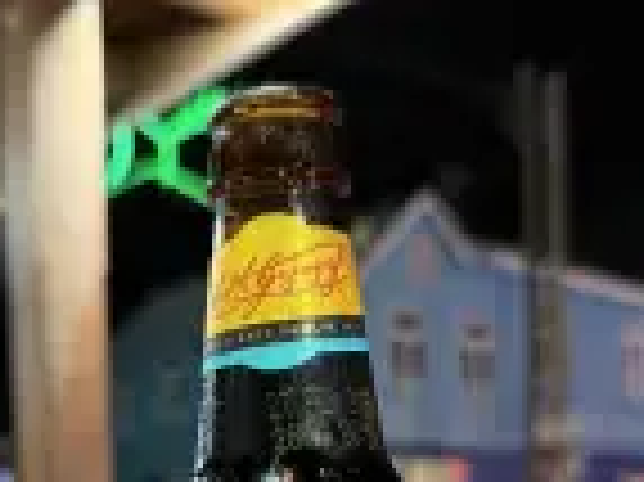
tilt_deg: -3.2
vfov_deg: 19.8
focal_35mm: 67
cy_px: 658
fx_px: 1245
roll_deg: +1.9
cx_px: 189
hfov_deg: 28.7
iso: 800
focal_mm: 6.76
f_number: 1.78
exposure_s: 1/50
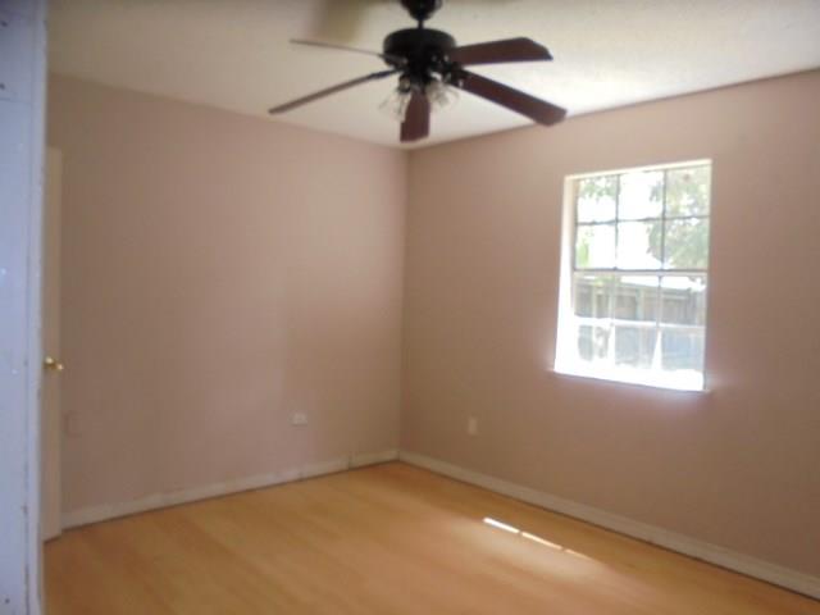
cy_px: 308
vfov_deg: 53.1
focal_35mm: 26
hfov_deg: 67.3
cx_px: 410
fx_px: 616
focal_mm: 4.6
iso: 200
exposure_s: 1/30
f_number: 3.5
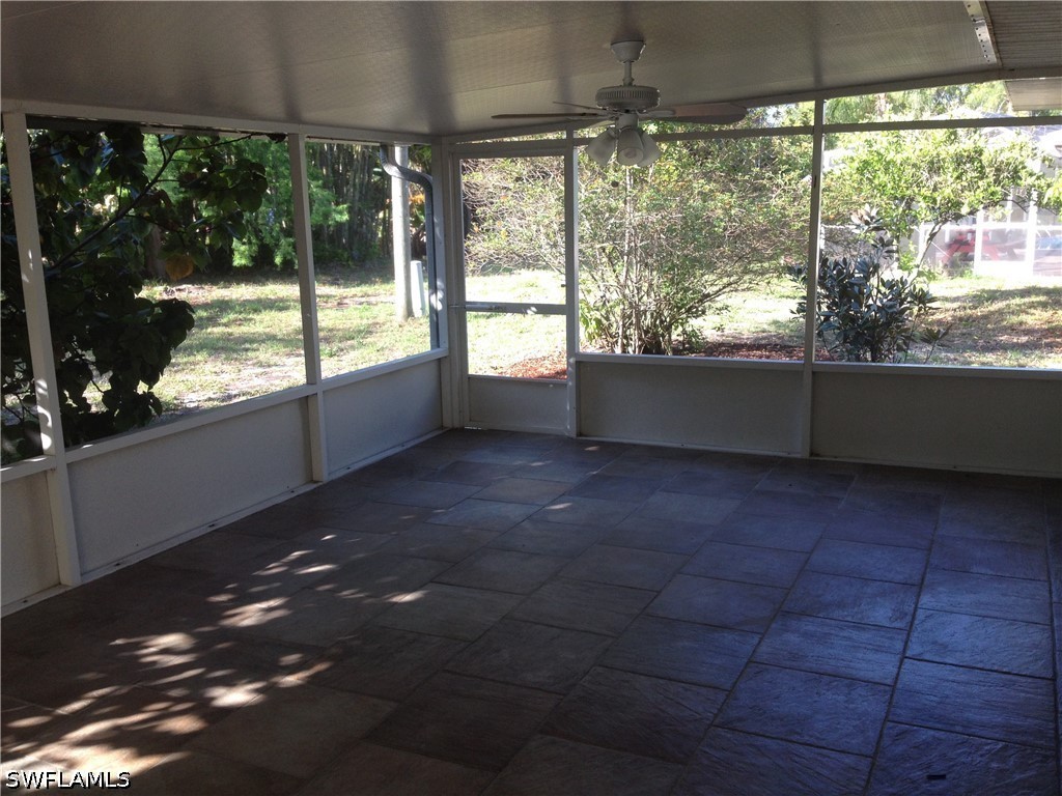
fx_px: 1074
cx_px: 531
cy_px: 398
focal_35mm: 35
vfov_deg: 40.7
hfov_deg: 52.6
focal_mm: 4.28
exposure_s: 1/120
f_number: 2.4
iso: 64
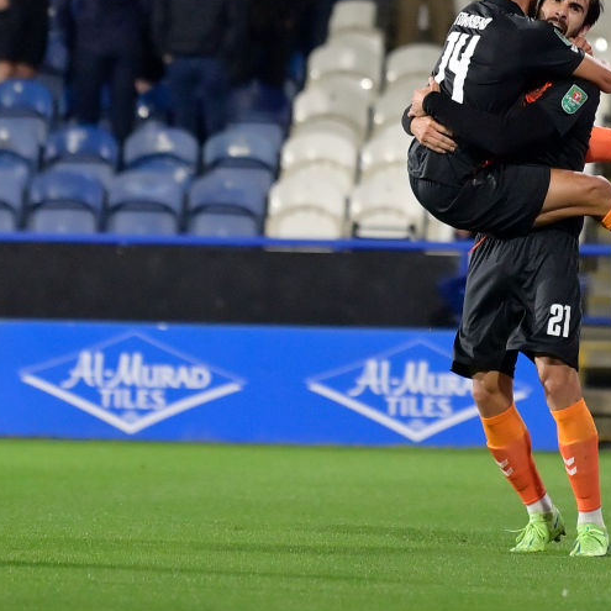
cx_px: 606
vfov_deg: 5.0
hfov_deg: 5.0
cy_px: 265
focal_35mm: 352
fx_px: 7029
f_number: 2.8
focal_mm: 200
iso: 2000
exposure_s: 1/1250
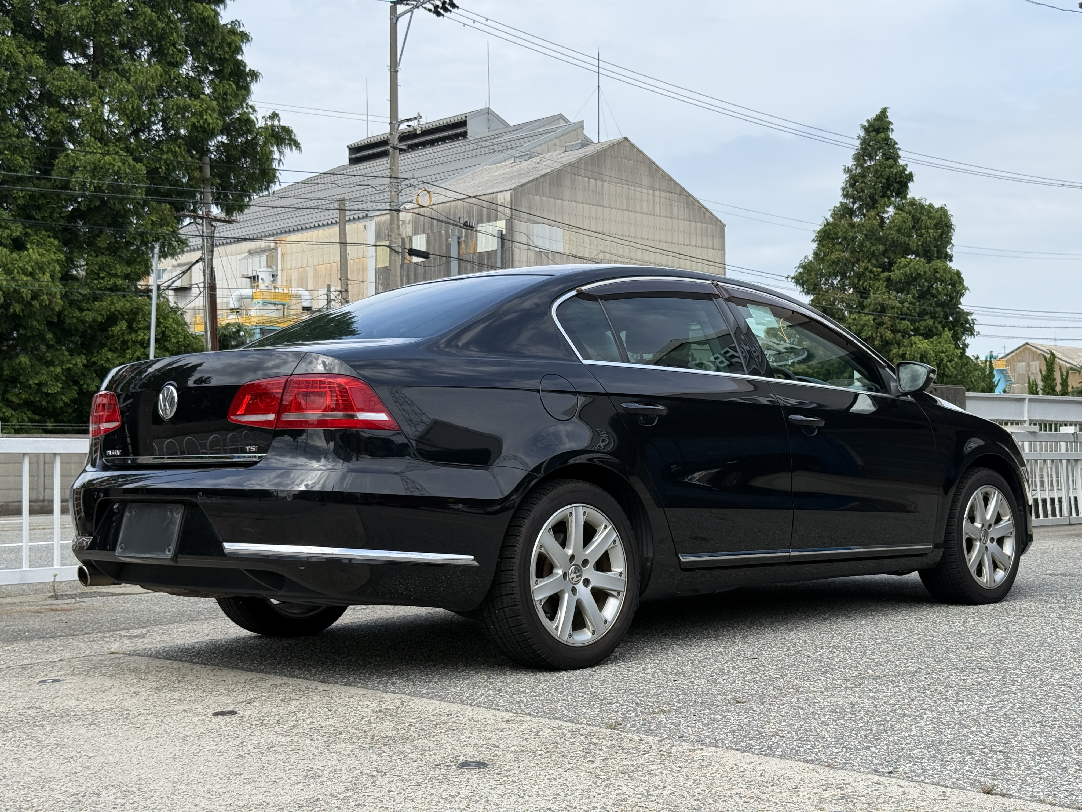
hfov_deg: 39.7
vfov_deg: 30.3
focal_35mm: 48
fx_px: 1500
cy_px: 406
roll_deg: +0.1
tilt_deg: +2.1
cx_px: 541
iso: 64
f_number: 1.78
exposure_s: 1/2494
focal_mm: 6.76
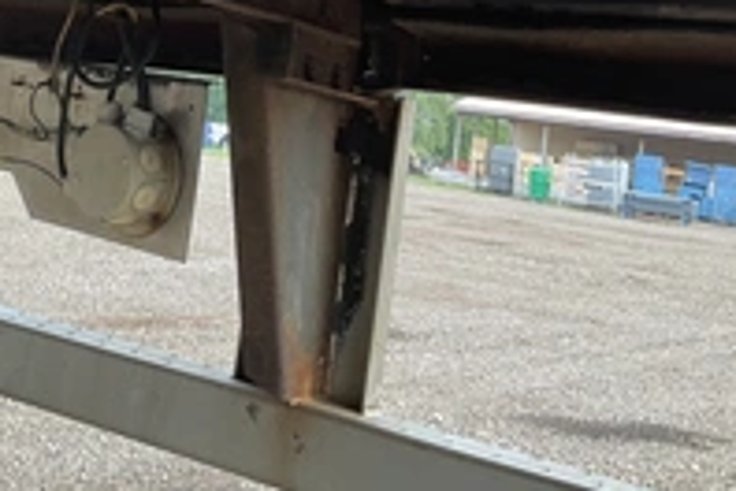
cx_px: 138
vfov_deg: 21.4
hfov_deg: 31.9
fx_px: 1247
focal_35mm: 61
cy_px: -19
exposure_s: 1/135
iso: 20
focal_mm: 3
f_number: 1.8
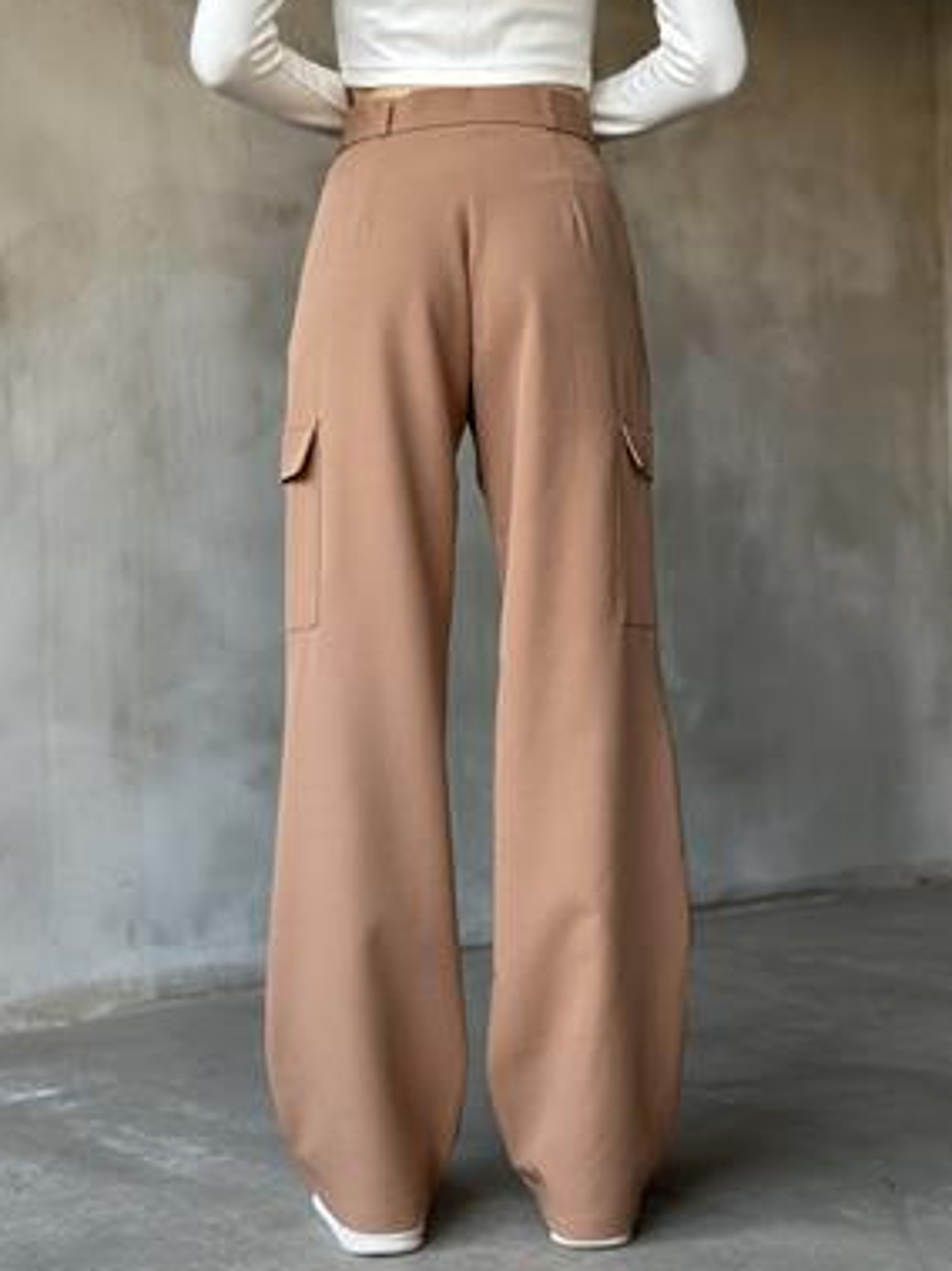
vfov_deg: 35.5
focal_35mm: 54
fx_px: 1981
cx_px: 466
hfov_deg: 27.0
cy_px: 587
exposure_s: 1/60
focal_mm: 6.86
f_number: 1.78
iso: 200
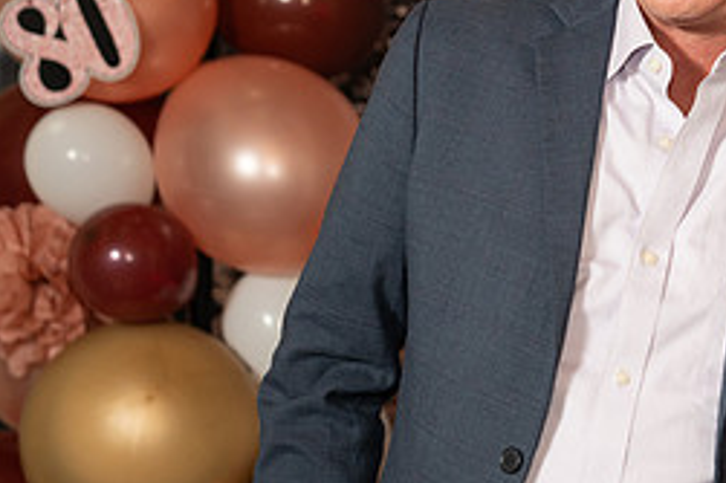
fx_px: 2741
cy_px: 192
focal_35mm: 136
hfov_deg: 14.8
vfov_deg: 10.1
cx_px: 743
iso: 1000
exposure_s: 1/160
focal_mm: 58.8
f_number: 2.8
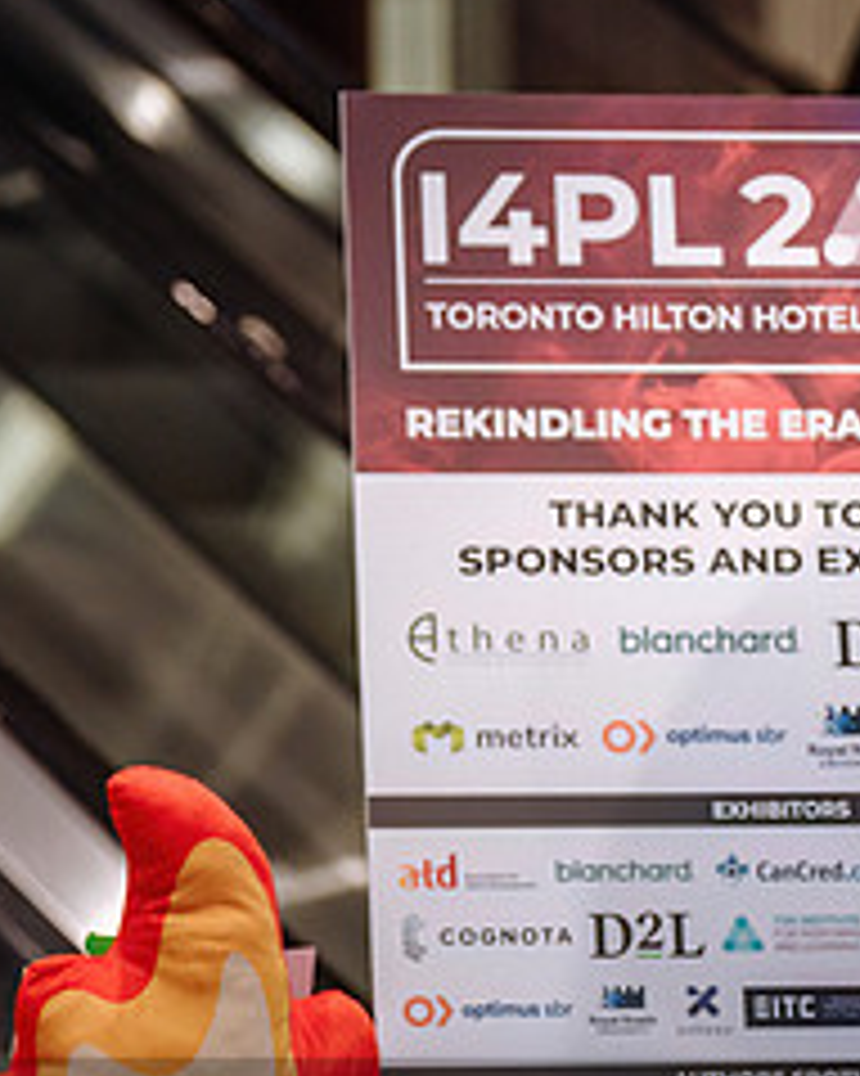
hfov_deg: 6.5
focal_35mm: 239
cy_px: 592
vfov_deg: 8.1
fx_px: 7609
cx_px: 779
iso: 1600
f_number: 2.8
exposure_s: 1/100
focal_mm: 105
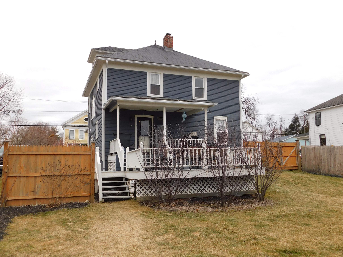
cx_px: 172
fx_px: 297
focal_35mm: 30
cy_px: 128
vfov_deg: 46.8
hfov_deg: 60.0
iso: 125
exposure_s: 1/320
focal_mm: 5.3
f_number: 3.2
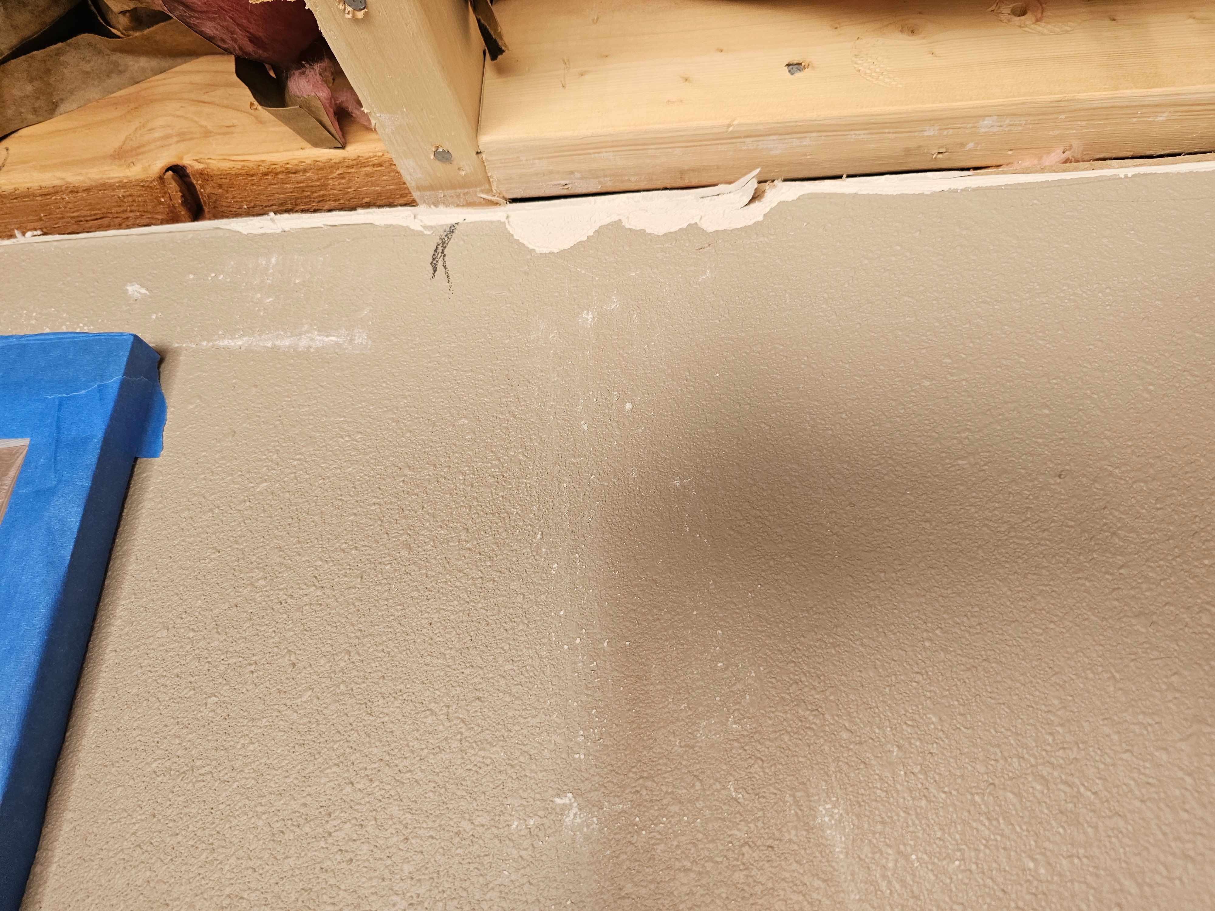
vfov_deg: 58.9
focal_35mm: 23
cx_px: 608
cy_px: 456
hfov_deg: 73.9
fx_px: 807
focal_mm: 6.3
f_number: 1.7
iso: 160
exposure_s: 1/180
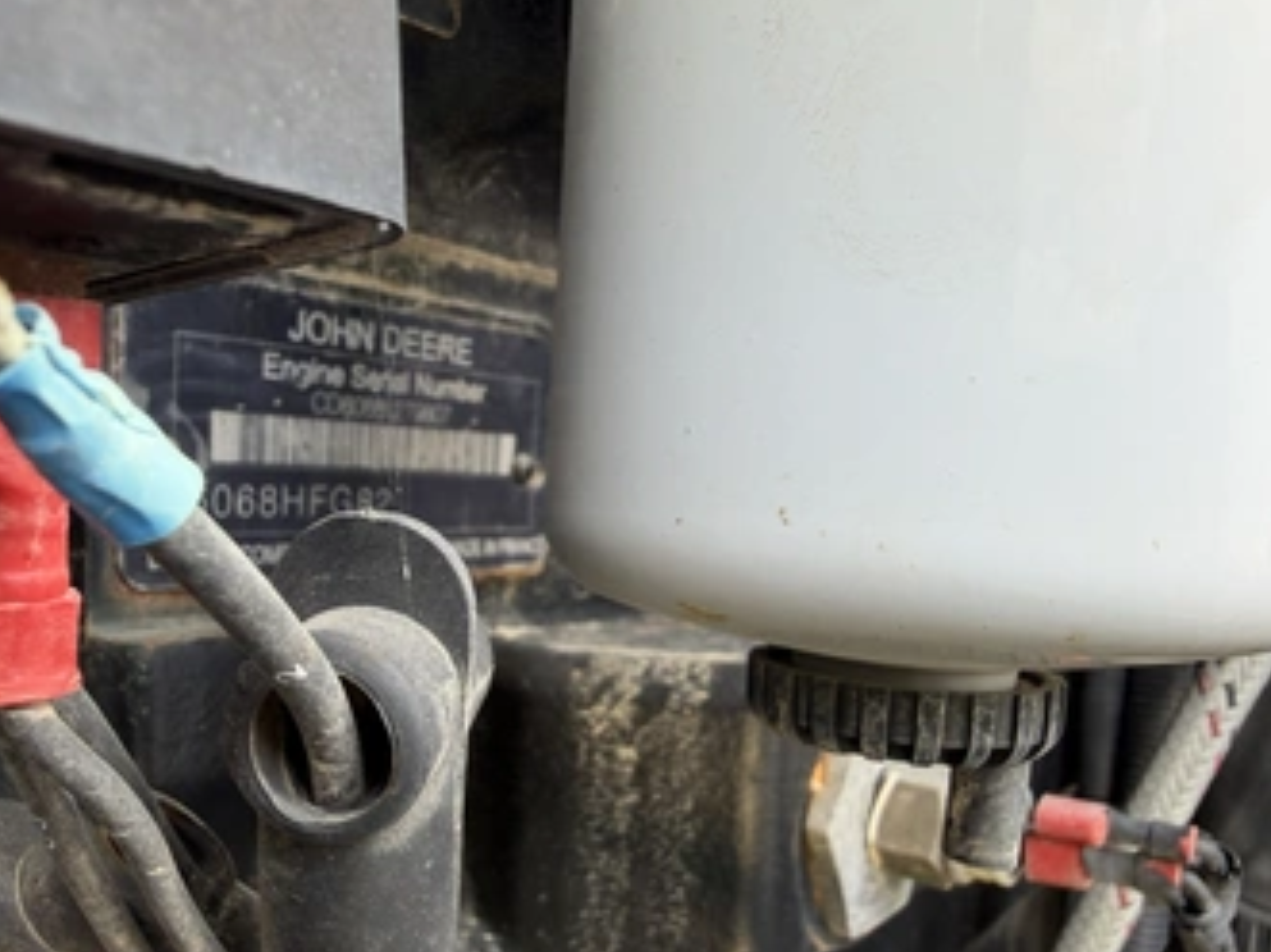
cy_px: 560
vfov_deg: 48.0
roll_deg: -2.6
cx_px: 645
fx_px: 1064
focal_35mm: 29
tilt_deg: -1.5
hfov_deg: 61.7
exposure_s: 1/121
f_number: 2.2
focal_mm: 2.22
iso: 40
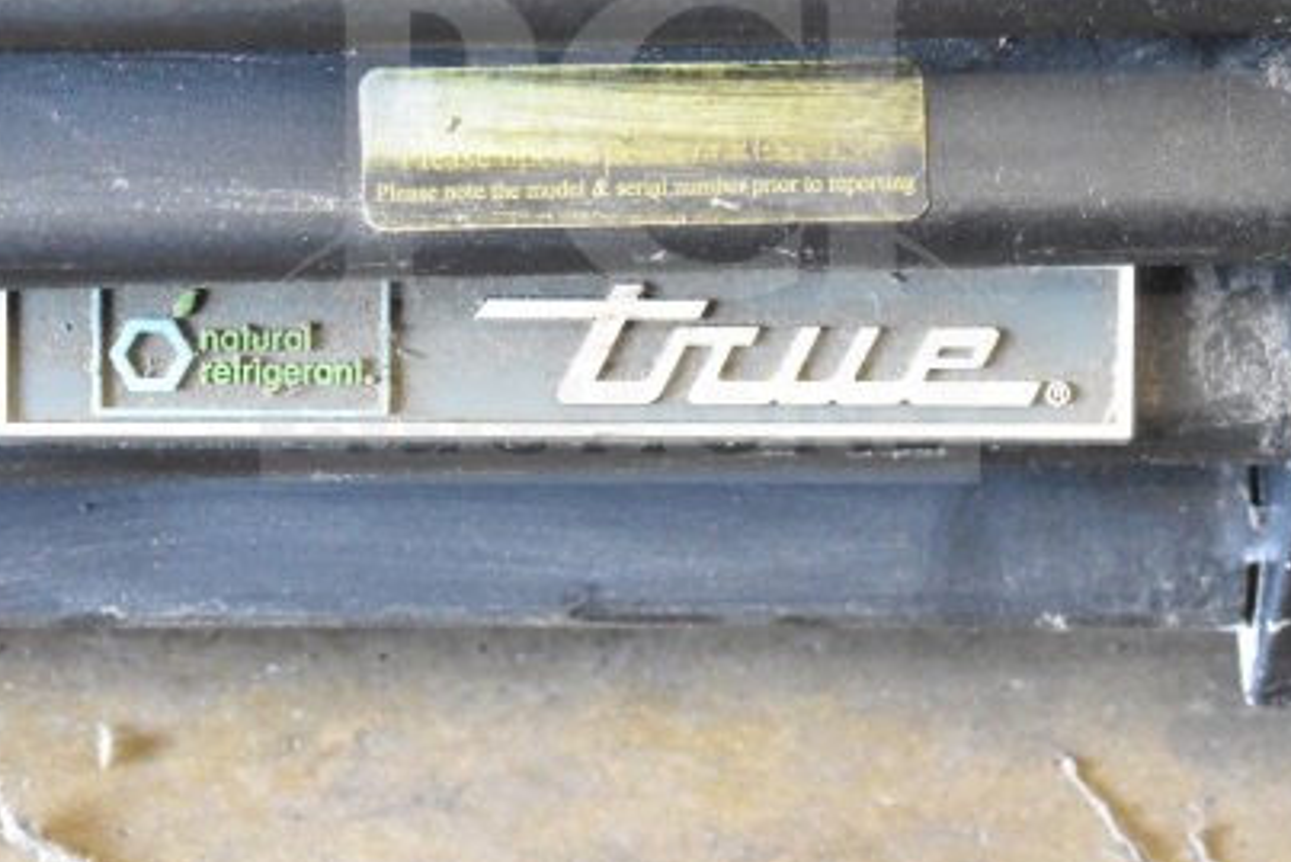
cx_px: 618
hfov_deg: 16.4
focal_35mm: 125
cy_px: 229
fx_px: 4475
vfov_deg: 11.0
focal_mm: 55
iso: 10000
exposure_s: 1/100
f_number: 5.6
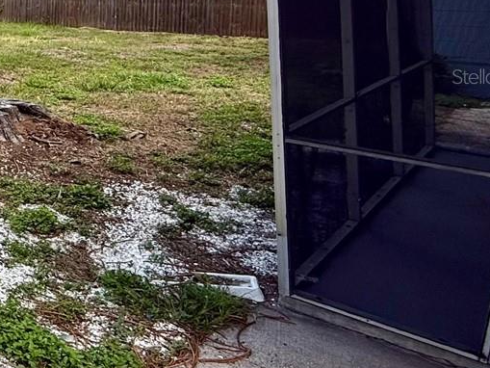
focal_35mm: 44
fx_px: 623
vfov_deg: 32.0
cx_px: -227
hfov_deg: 29.0
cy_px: 76
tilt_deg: -9.0
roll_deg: -0.5
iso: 64
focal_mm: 2.22
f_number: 2.2
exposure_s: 1/914
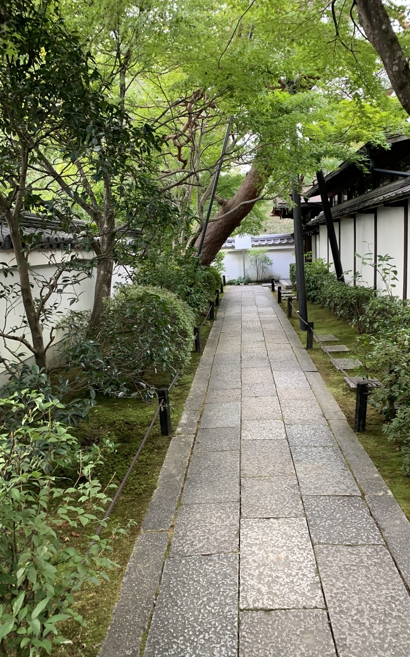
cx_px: 229
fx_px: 501
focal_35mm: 28
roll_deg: +2.7
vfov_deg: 66.5
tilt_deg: -8.9
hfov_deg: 44.5
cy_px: 327
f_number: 1.8
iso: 100
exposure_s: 1/60
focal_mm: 4.25
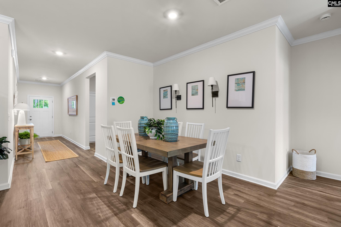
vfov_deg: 72.0
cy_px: 114
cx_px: 170
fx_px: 156
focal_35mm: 16
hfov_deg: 95.0
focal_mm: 11
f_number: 6.3
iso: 200
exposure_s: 1/1.67
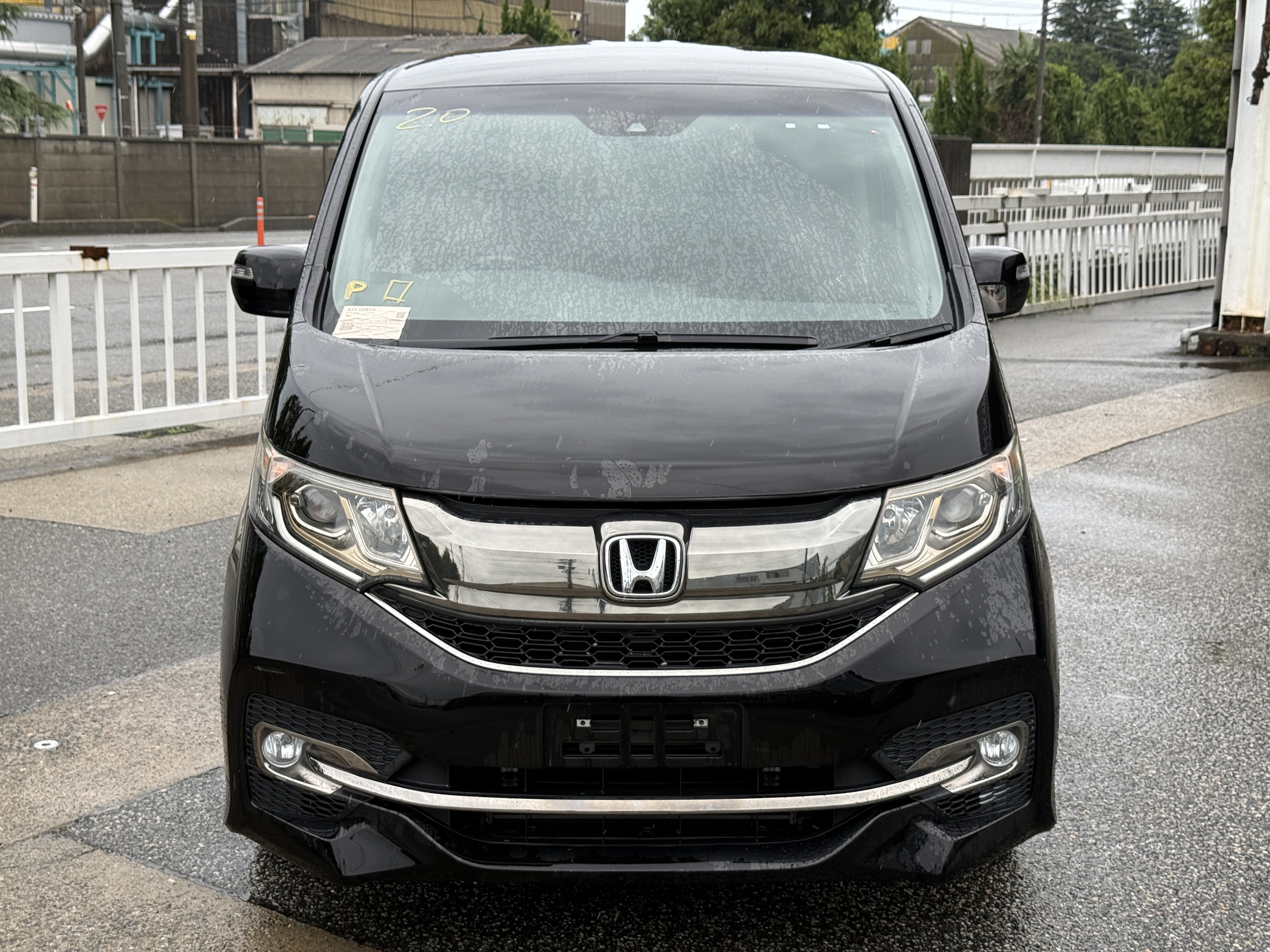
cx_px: 635
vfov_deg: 30.3
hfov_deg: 39.7
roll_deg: -1.1
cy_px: 476
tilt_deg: -10.0
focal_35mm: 48
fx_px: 1761
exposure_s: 1/687
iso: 64
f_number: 1.78
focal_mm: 6.76
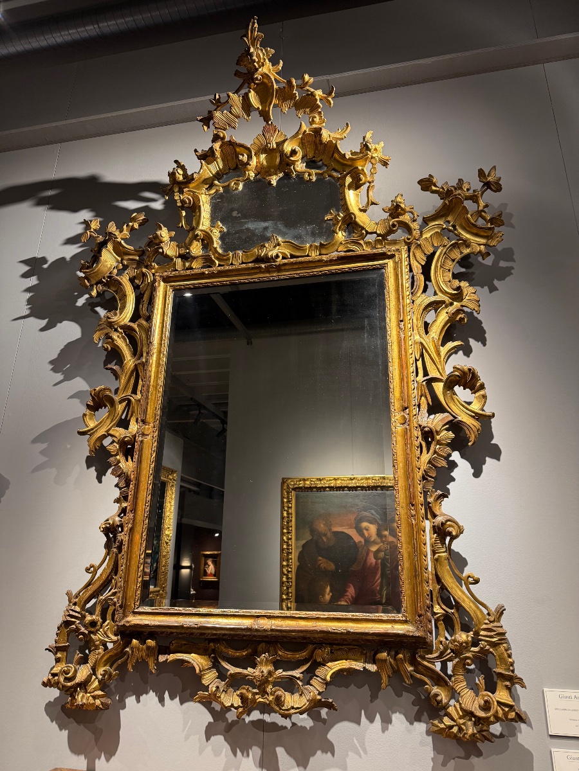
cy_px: 386
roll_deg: -1.2
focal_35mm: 24
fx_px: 535
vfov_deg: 71.6
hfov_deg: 56.8
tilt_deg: +20.5
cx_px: 290
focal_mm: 6.76
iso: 200
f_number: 1.78
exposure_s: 1/100
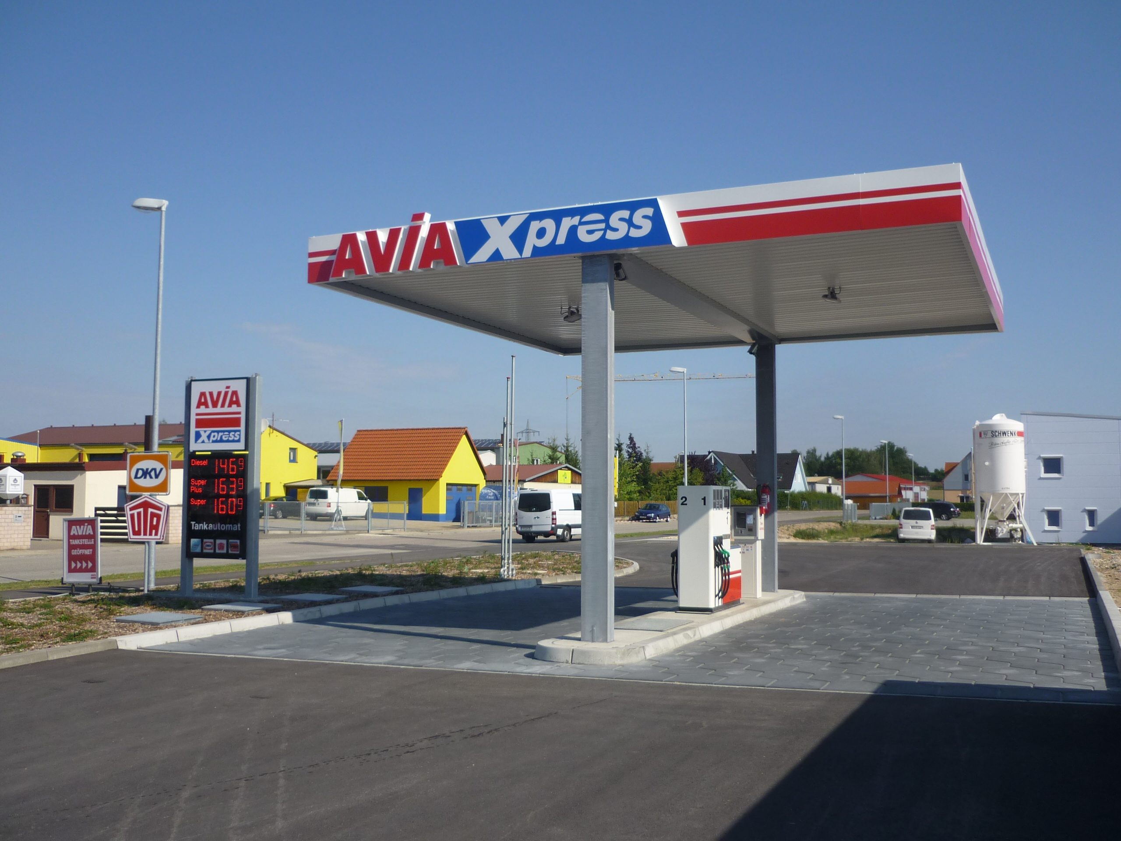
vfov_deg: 42.9
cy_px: 420
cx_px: 560
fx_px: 1069
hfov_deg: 55.4
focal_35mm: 33
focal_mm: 5.5
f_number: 8
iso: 80
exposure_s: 1/200
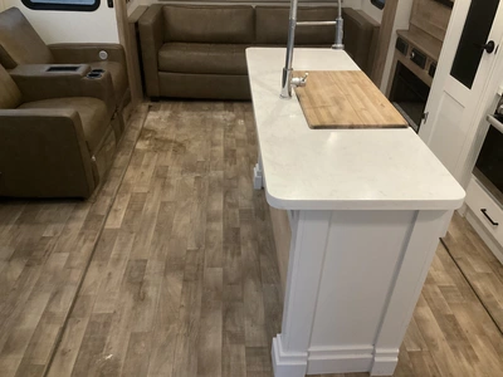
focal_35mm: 29
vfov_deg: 48.2
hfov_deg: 61.7
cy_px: 188
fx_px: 421
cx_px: 252
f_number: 1.8
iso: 320
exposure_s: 1/40
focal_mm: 3
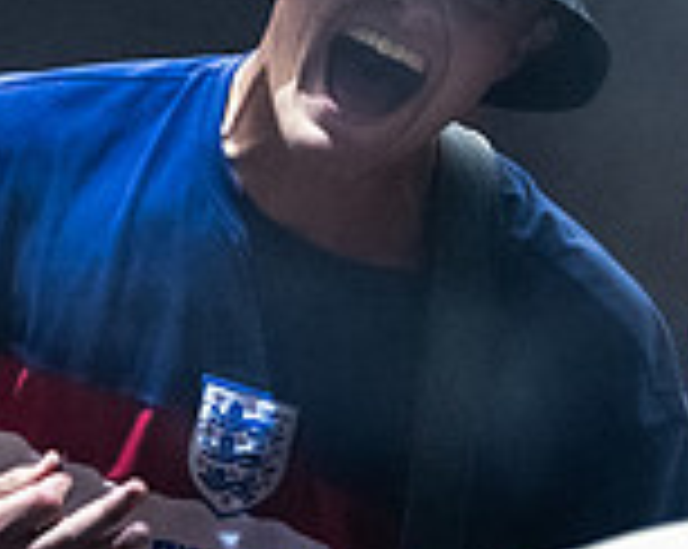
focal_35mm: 946
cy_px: 377
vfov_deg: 1.6
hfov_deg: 2.0
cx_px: 66
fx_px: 19238
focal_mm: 165
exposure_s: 1/400
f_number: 2.8
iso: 4000
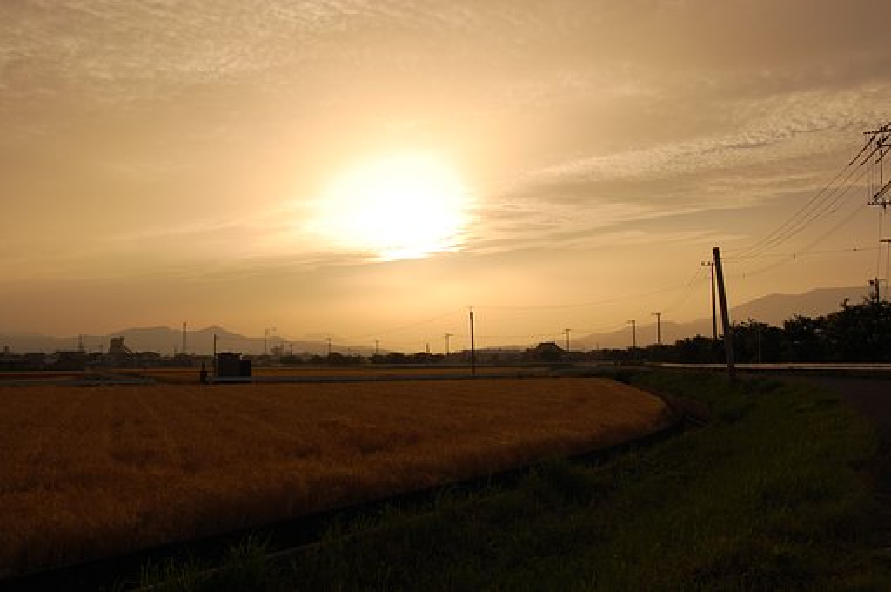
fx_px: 816
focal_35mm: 33
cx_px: 446
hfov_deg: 57.3
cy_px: 296
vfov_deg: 39.9
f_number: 11
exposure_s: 1/500
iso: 200
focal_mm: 22
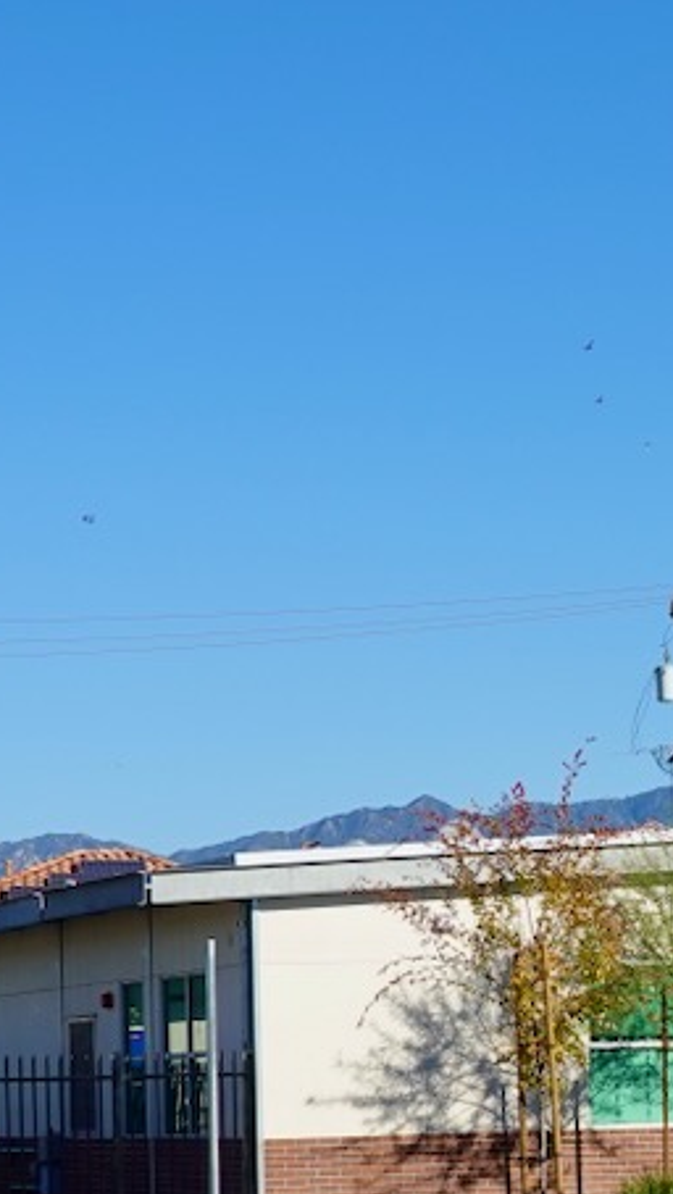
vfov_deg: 17.5
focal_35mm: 121
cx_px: 1057
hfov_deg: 9.7
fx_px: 3832
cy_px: 1013
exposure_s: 1/500
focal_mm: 15.28
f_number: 5.6
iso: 100
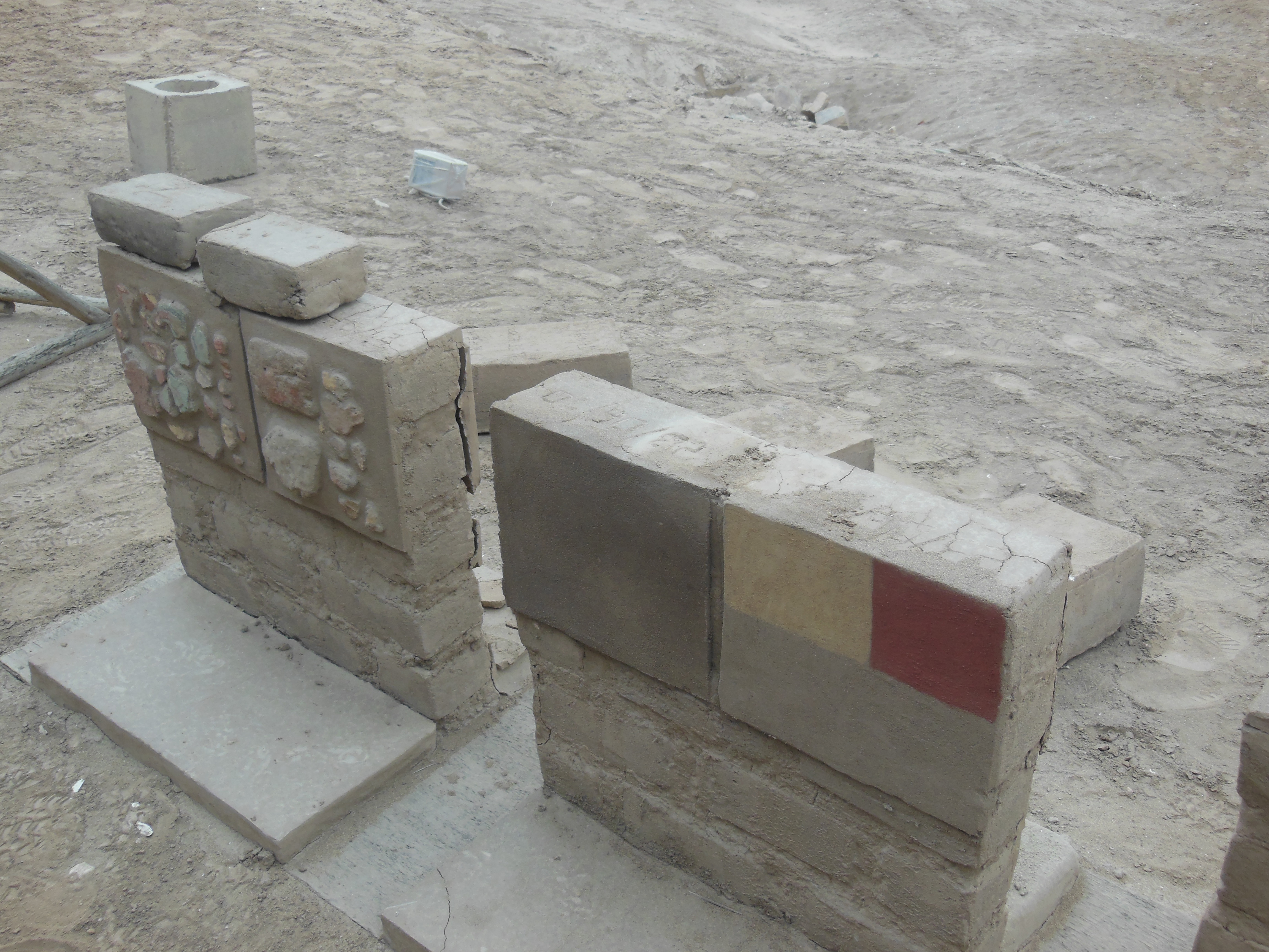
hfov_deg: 47.9
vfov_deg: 36.8
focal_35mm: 39
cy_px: 476
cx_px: 634
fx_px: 1430
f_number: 4.1
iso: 160
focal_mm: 6.9
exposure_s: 1/250
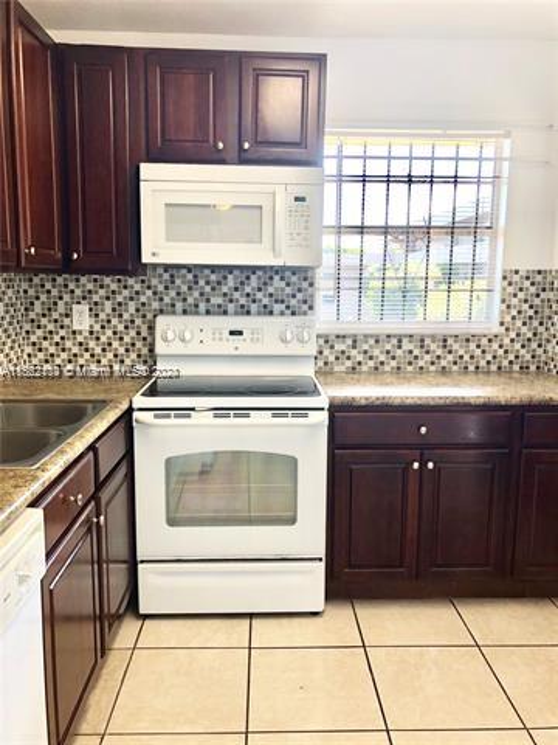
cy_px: 372
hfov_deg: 49.7
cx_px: 279
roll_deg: -0.3
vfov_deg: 63.4
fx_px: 602
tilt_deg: -8.0
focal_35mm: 28
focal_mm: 4
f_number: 1.8
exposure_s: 1/120
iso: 64
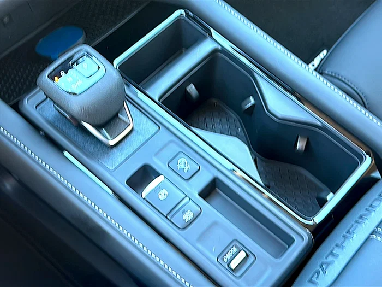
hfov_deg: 44.8
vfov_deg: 34.3
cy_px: 144
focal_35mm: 42
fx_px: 463
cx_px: 191
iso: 160
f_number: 1.78
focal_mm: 6.86
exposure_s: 1/41
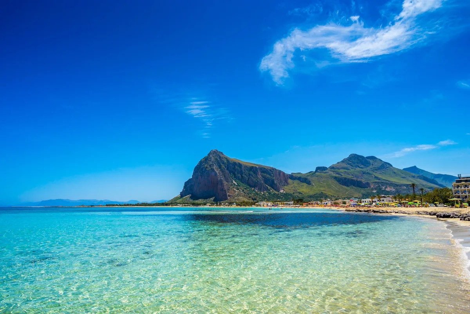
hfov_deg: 84.0
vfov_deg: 61.9
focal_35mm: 20
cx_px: 235
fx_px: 261
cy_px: 157
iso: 100
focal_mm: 20
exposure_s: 1/250
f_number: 16
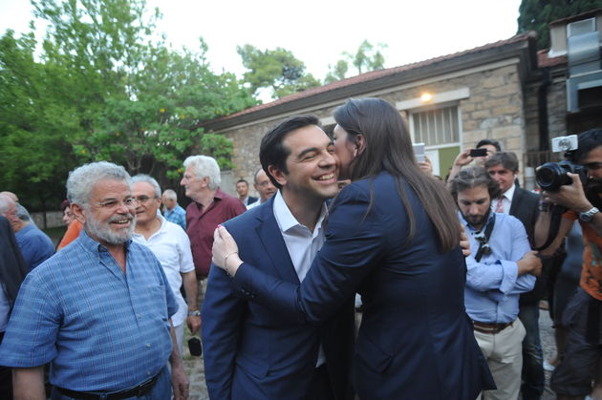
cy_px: 200
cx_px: 301
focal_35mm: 20
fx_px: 334
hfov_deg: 84.0
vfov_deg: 61.8
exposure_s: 1/400
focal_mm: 20
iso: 2000
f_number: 2.8
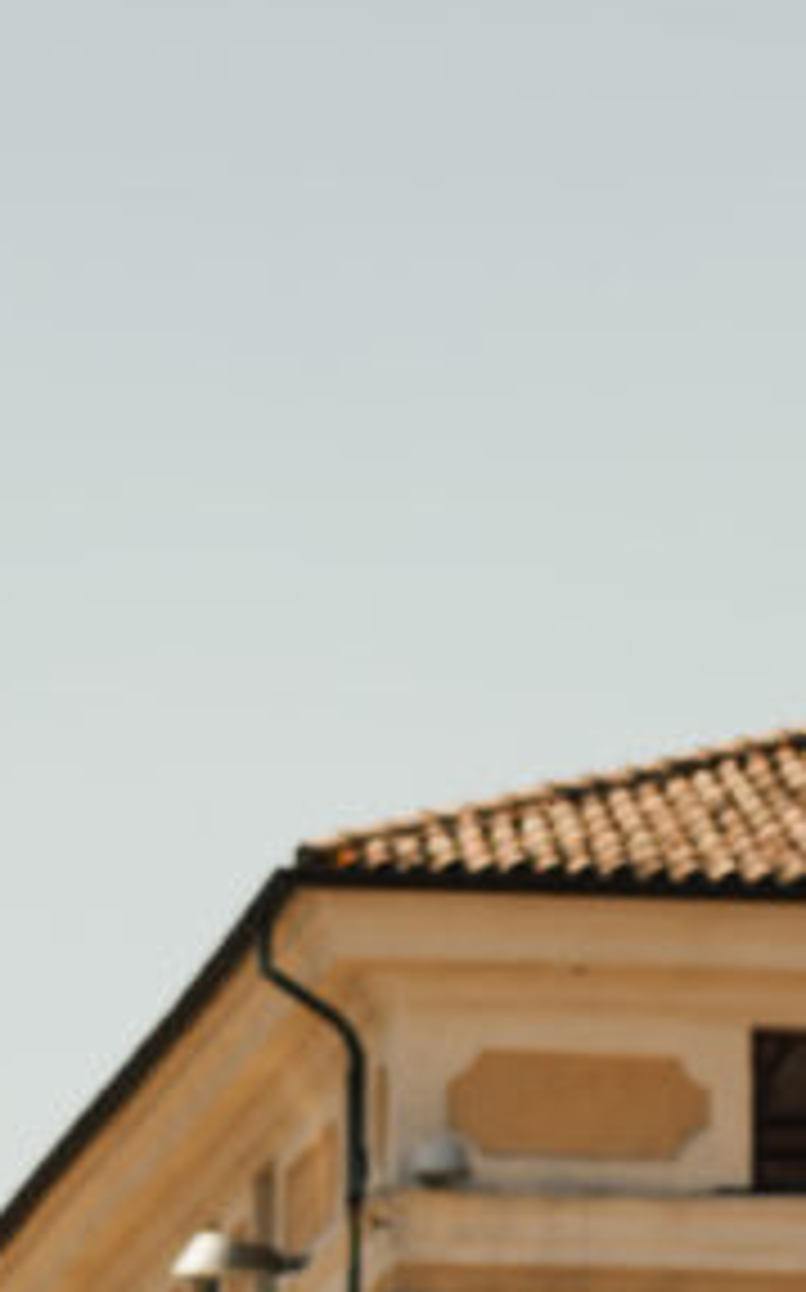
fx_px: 18374
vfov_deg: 4.0
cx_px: 133
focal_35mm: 522
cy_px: 2656
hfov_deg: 2.5
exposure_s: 1/500
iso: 100
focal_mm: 105
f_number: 4
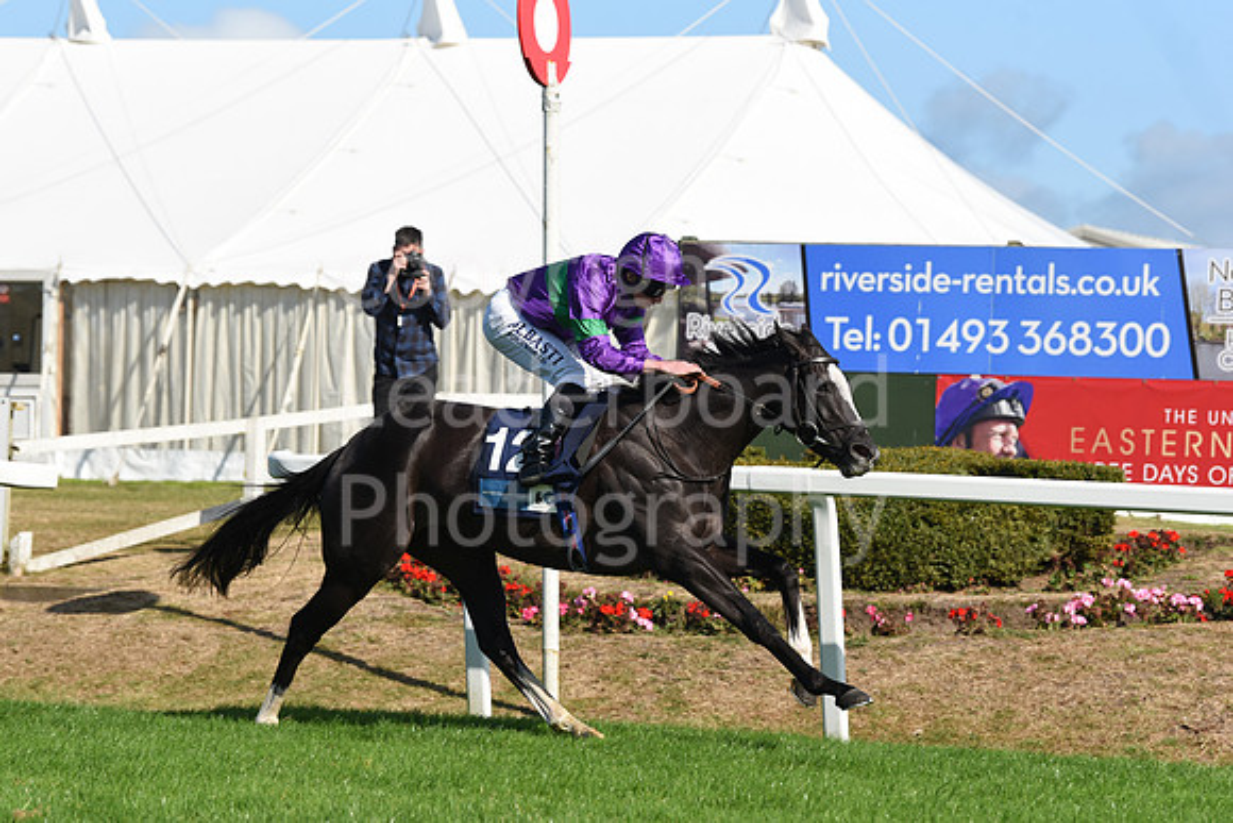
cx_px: 616
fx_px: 5138
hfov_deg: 13.7
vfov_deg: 9.2
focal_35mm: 150
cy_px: 412
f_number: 6.3
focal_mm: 150
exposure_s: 1/3200
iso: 500
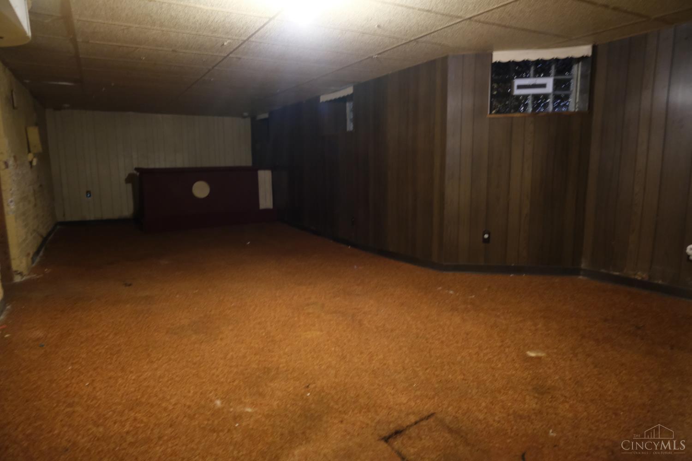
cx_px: 346
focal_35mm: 23
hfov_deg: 76.1
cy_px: 230
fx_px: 442
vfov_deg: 55.1
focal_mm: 15
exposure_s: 1/6.5
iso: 3200
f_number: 3.5
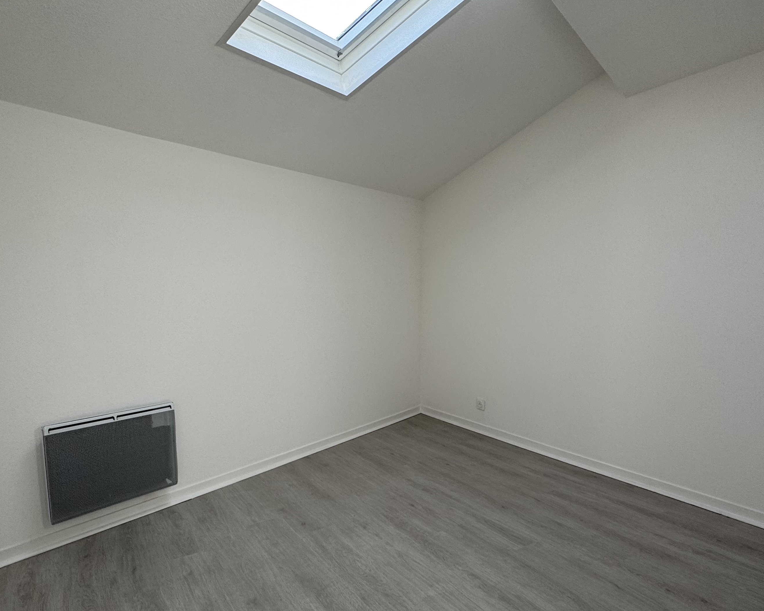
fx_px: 475
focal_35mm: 21
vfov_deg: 65.2
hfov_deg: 77.5
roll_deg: +1.0
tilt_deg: -7.5
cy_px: 353
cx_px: 349
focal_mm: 2.22
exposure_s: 1/99
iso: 64
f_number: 2.2
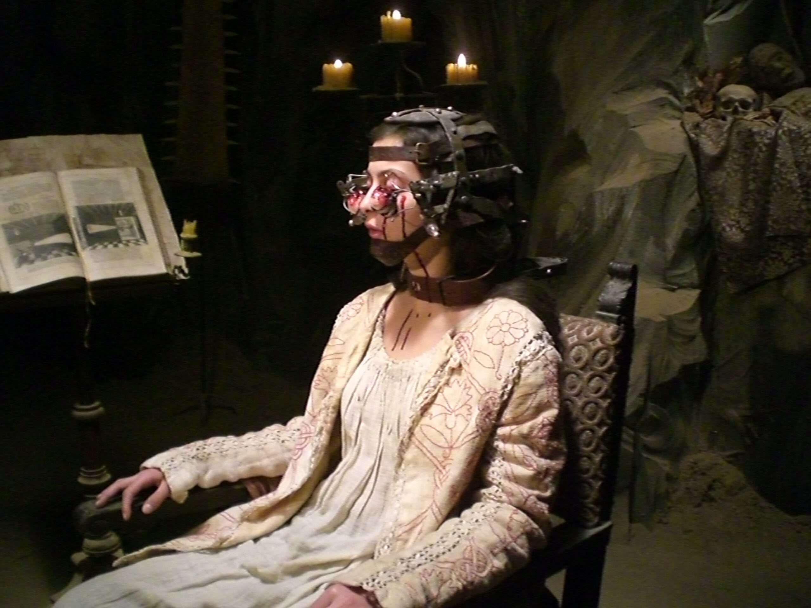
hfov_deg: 49.0
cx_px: 406
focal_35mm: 38
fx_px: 890
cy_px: 304
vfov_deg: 37.7
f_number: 3.1
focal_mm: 6.3
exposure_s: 1/40
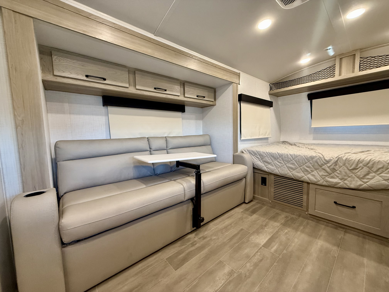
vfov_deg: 85.7
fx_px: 157
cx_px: 194
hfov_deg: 102.1
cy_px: 146
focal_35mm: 14
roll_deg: +1.6
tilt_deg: -4.4
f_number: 2.2
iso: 320
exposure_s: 1/80
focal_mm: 2.22
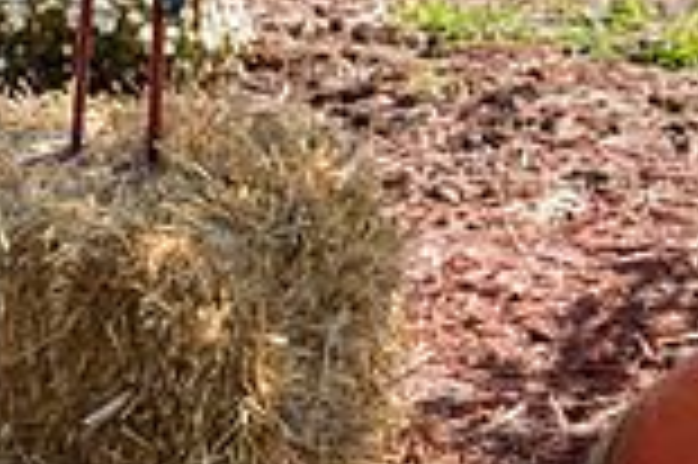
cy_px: 426
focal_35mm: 210
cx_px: -554
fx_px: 4067
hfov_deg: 9.4
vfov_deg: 6.5
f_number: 8
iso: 400
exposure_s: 1/500
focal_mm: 56
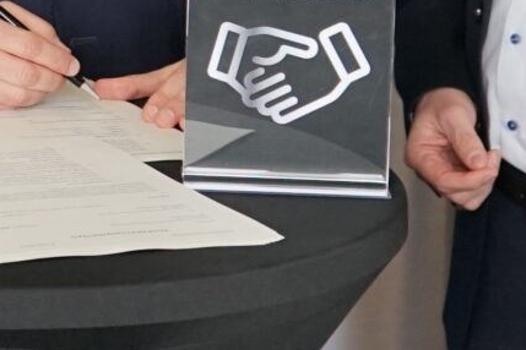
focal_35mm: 185
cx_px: -370
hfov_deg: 10.5
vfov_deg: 7.3
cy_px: -127
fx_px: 2703
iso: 800
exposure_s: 1/160
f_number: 4
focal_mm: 31
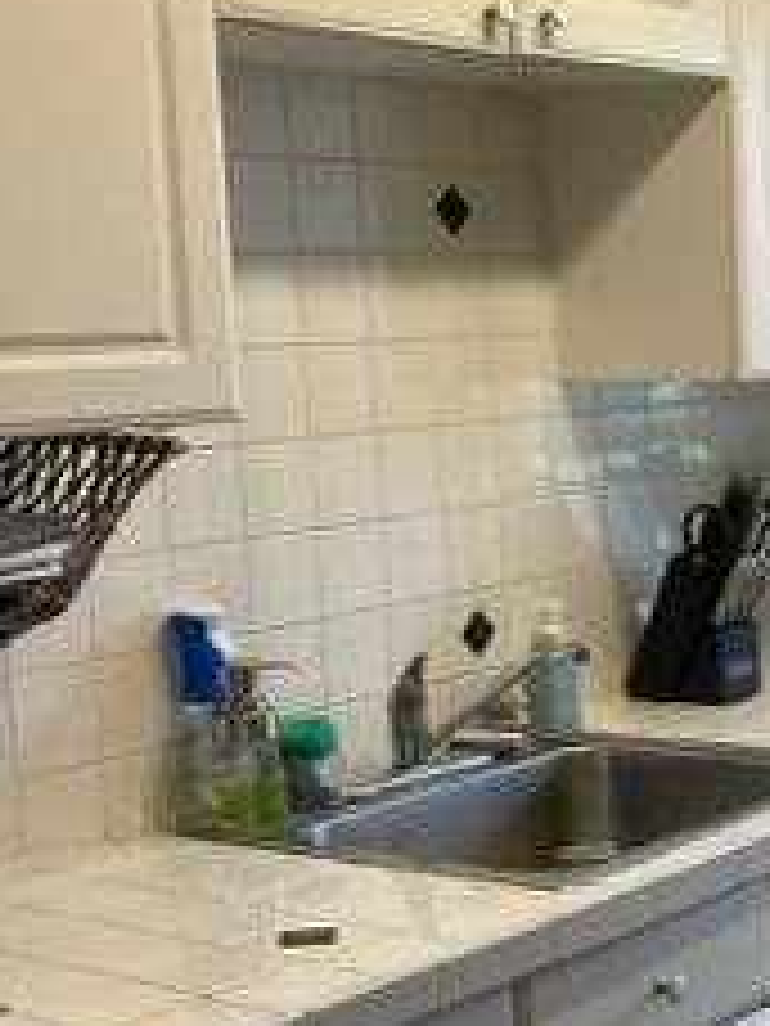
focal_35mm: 73
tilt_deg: -6.6
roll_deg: +2.0
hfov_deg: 19.3
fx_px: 2165
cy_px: 580
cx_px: 860
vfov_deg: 26.7
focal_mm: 4.2
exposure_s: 1/120
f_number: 1.6
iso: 64
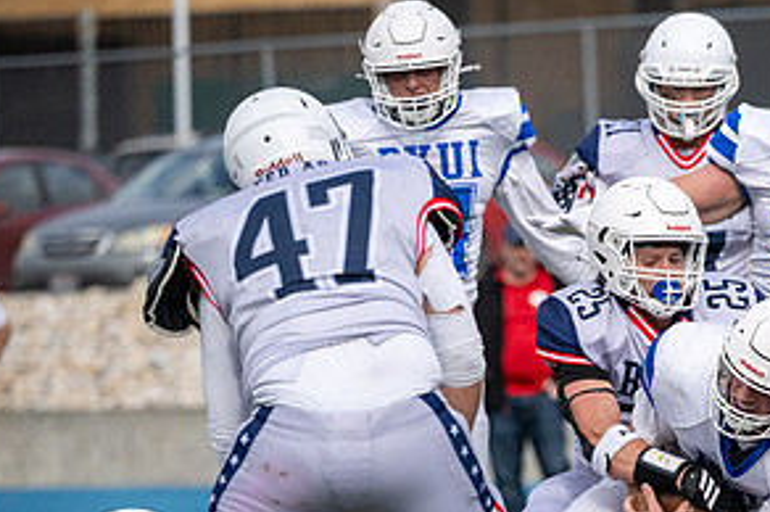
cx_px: 705
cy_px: 447
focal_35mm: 408
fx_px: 8717
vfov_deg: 3.4
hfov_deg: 5.1
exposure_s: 1/3200
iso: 200
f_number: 4
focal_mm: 200
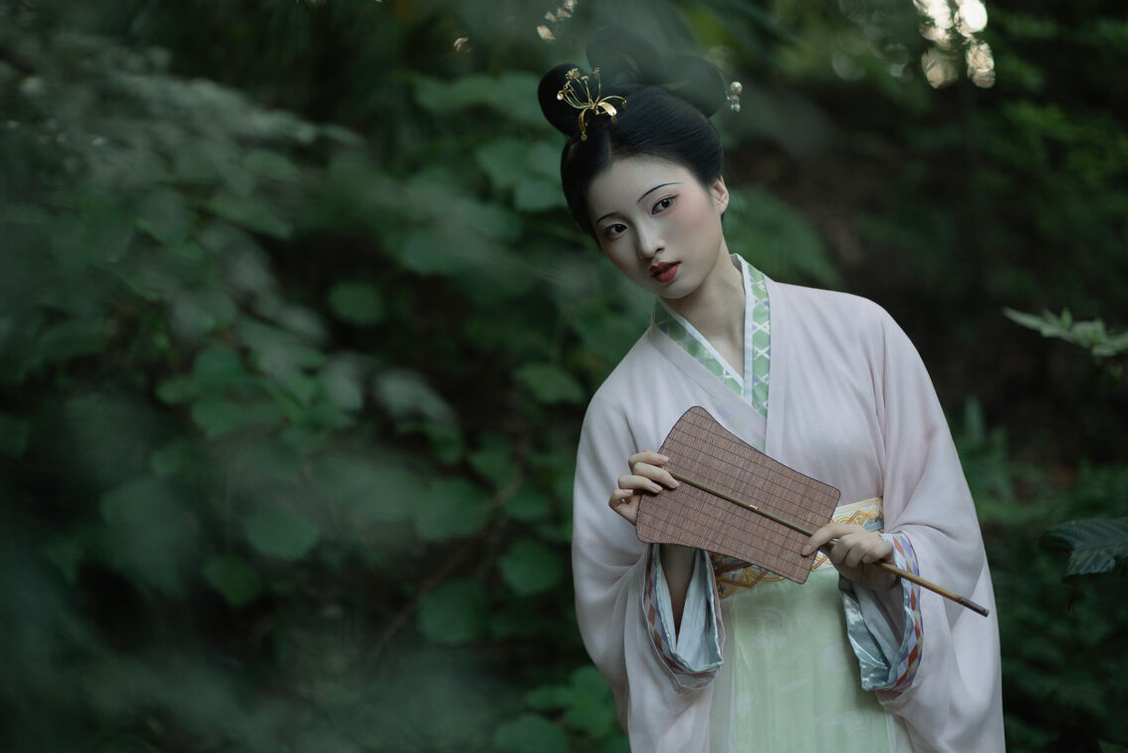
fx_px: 2821
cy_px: 392
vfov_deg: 15.2
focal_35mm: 90
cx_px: 533
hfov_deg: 22.6
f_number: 1.8
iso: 400
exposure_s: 1/160
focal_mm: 85
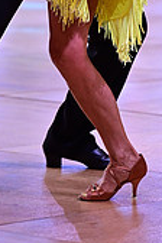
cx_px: 98
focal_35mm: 398
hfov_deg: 3.5
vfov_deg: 5.1
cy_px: -82
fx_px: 2686
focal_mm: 115
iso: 1600
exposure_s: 1/640
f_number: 2.8
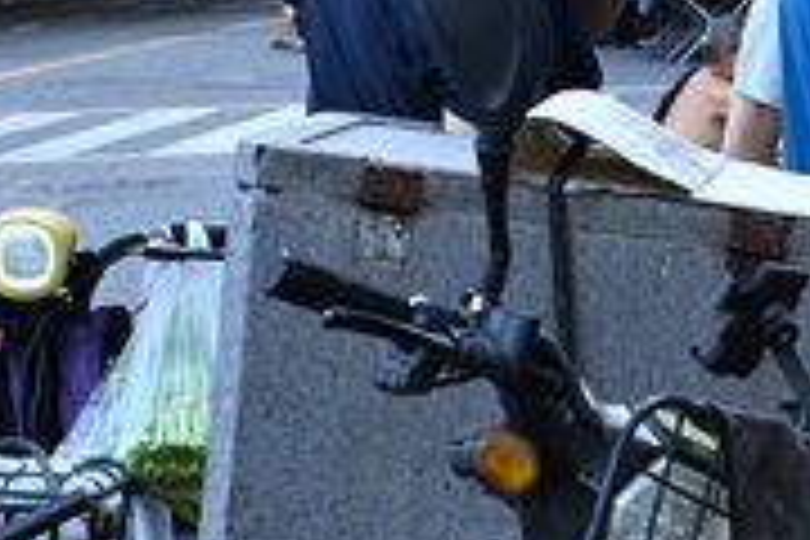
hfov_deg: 10.1
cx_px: 1544
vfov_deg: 7.1
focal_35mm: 191
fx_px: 4297
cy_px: 614
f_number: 7.1
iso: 1000
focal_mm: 43
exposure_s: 1/125
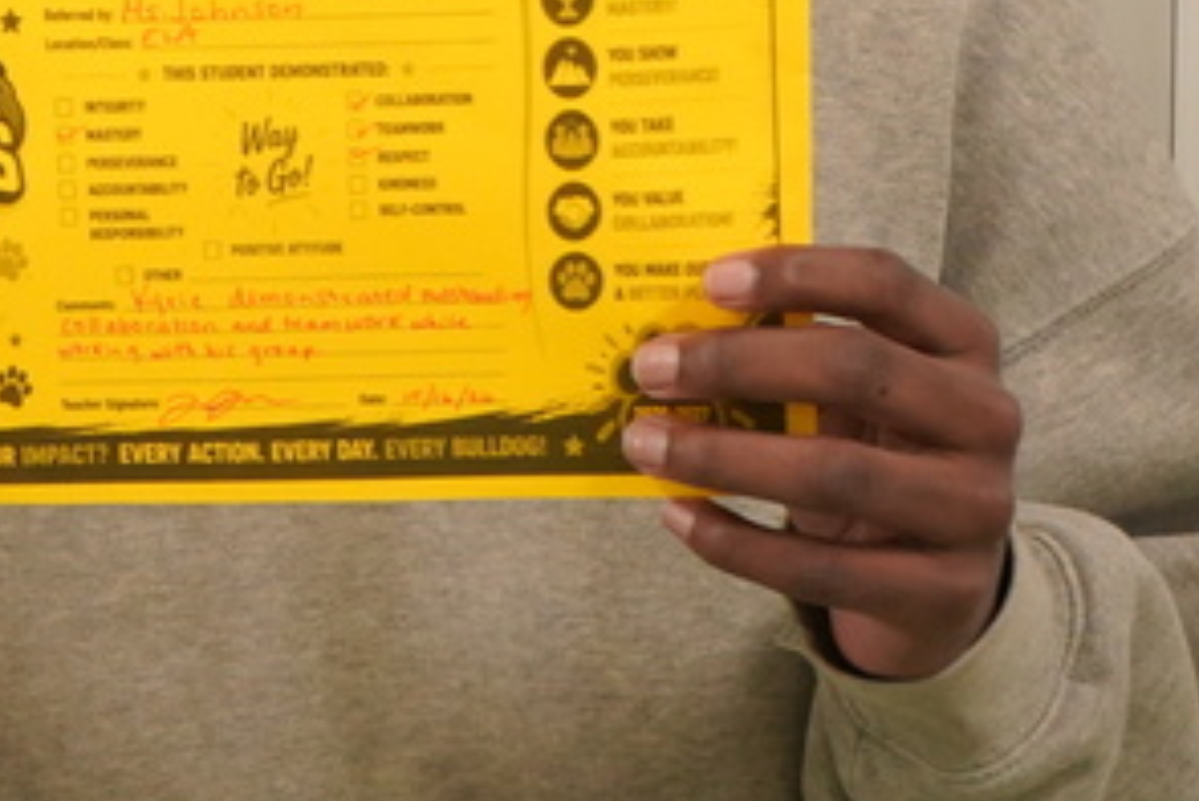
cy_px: -360
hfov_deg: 8.4
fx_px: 8097
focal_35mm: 243
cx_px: -110
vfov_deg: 5.6
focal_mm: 70
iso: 4000
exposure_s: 1/160
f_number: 5.6
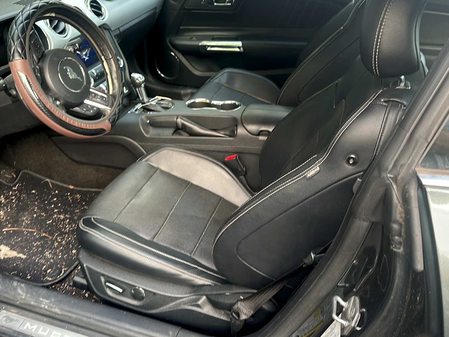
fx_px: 337
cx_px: 224
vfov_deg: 53.1
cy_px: 166
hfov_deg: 67.3
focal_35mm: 26
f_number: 1.78
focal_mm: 6.86
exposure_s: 1/40
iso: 125
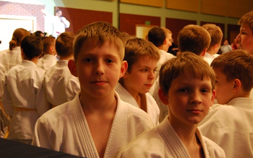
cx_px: 128
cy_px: 78
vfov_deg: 25.8
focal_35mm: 50
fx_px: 345
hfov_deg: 40.3
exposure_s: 1/60
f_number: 4.5
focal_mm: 32
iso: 1600
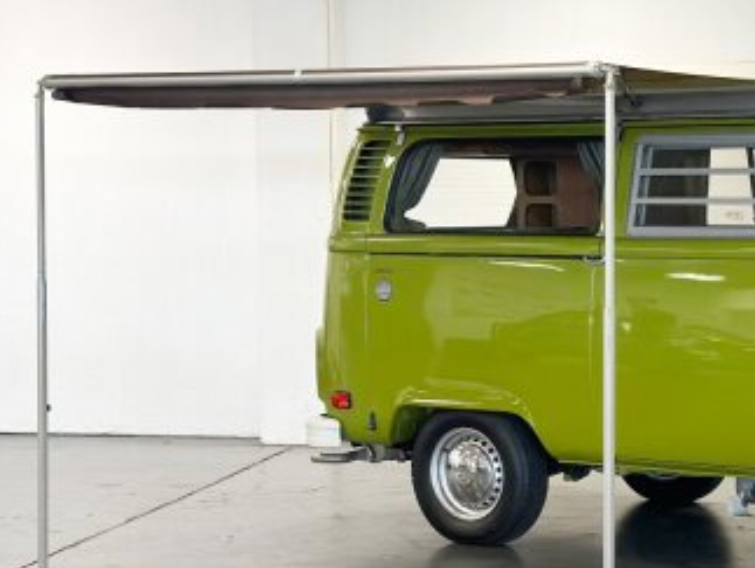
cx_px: 720
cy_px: 404
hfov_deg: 20.1
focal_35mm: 95
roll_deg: -0.3
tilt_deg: -6.2
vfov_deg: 15.5
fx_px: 2074
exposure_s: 1/121
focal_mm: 6.86
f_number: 1.78
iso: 100
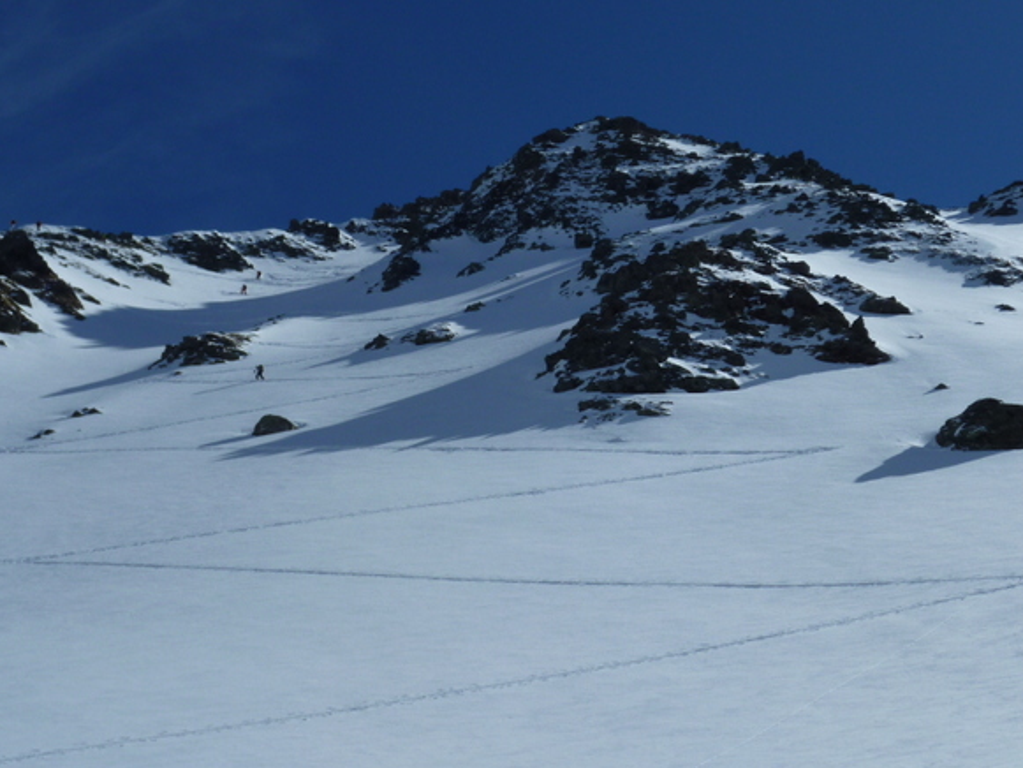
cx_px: 655
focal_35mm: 84
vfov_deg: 17.6
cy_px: 303
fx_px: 2483
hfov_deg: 23.2
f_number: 14
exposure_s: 1/160
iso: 80
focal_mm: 11
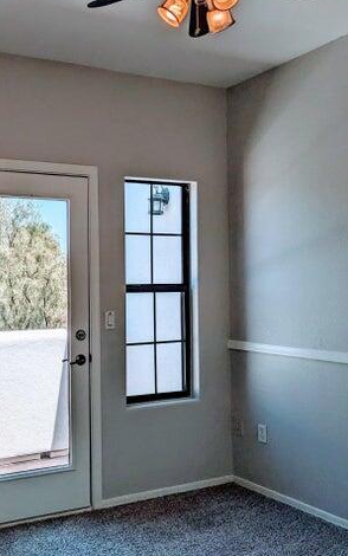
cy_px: 278
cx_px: 72
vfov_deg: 50.4
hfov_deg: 32.0
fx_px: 591
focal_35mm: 39
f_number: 1.73
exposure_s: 1/2347
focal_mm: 4.38
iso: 60
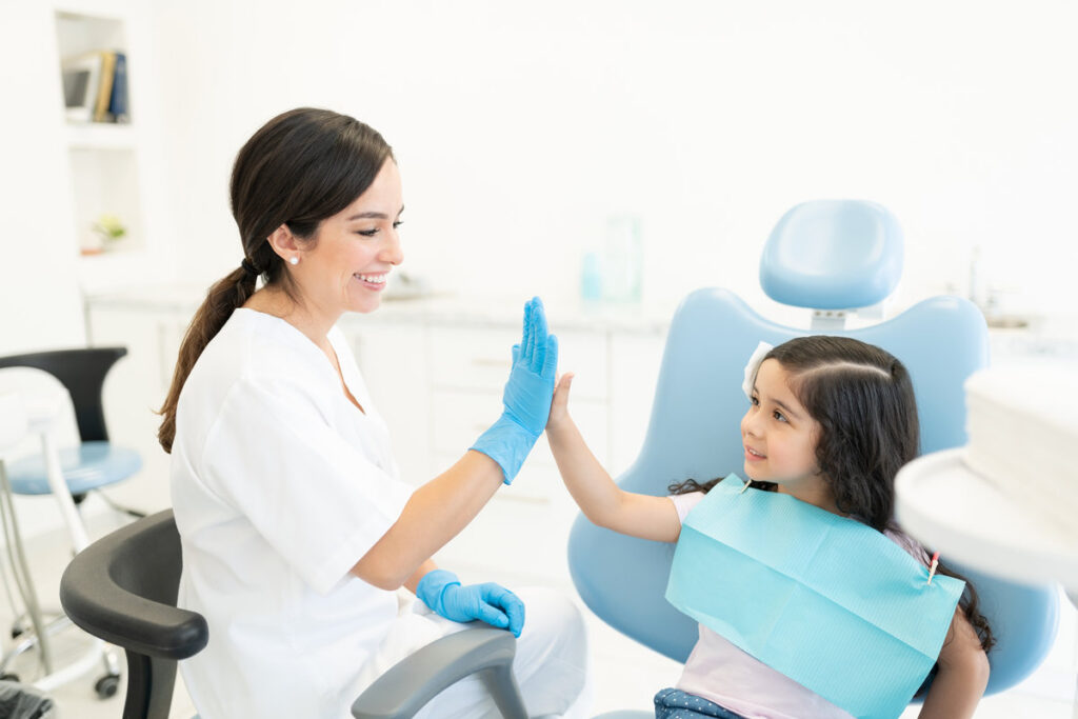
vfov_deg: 37.9
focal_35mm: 35
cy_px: 360
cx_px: 539
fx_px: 1048
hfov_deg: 54.4
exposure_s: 1/160
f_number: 1.8
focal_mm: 35
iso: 200
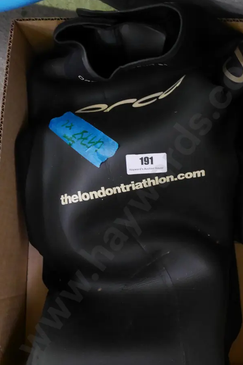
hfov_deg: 25.9
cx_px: 151
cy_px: 190
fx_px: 527
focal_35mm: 52
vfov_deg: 38.2
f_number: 4.8
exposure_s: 1/5
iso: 3200
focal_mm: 22
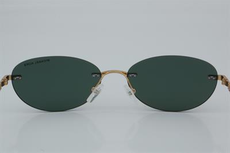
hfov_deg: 24.6
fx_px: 527
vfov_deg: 16.5
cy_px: 76
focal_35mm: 82
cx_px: 115
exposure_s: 1/4
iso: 100
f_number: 32
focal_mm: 55
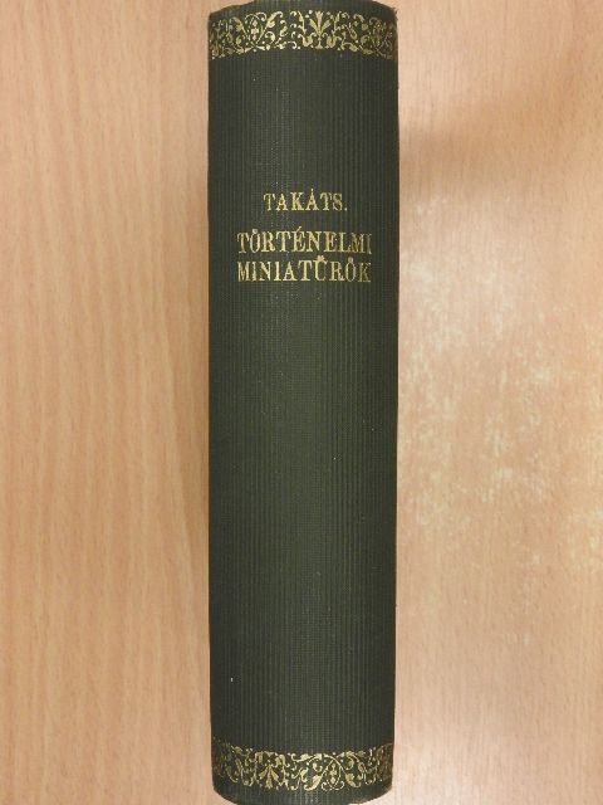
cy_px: 402
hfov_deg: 26.6
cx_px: 302
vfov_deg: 34.9
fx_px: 1277
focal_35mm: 55
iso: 640
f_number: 4
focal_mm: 9.9
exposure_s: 1/60
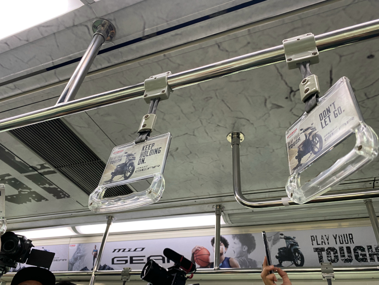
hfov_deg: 67.3
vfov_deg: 53.1
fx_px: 285
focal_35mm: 26
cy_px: 142
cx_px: 190
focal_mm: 4.25
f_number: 1.8
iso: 100
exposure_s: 1/60
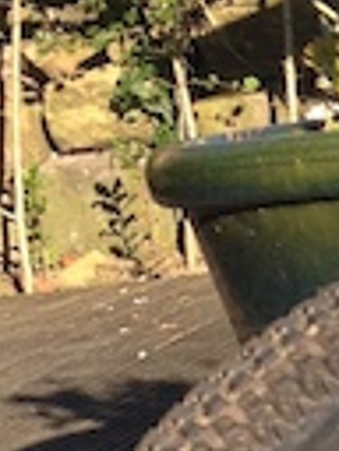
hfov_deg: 5.0
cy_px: 828
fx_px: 3643
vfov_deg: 6.9
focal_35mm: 279
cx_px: 1095
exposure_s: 1/435
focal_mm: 4.28
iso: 50
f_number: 2.4
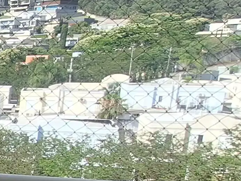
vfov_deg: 19.2
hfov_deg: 16.5
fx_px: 522
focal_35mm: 75
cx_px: -286
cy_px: 172
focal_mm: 1.74
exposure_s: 1/1374
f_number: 2.2
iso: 40
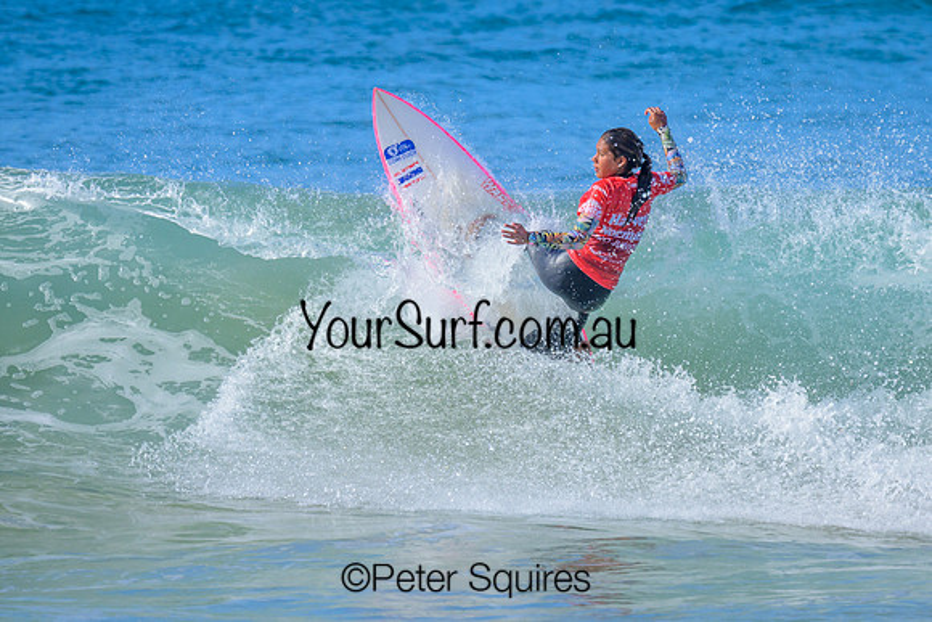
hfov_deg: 1.9
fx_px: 28442
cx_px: 631
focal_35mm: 1098
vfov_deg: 1.3
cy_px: 264
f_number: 6.3
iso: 450
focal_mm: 800
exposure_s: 1/2000
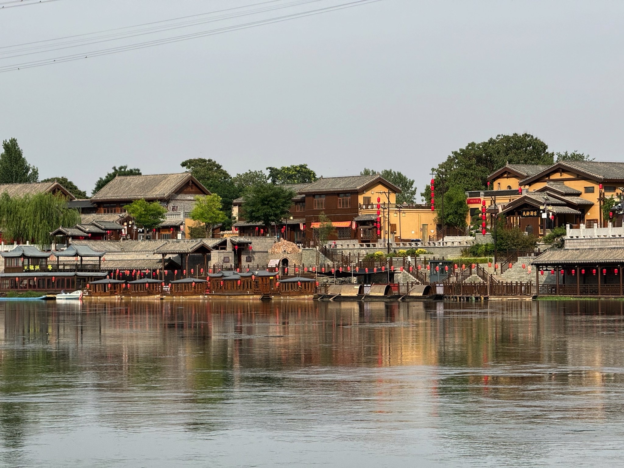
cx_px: 312
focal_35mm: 120
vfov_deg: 12.3
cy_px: 234
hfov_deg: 16.4
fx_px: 2163
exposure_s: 1/1248
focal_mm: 15.66
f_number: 2.8
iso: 50
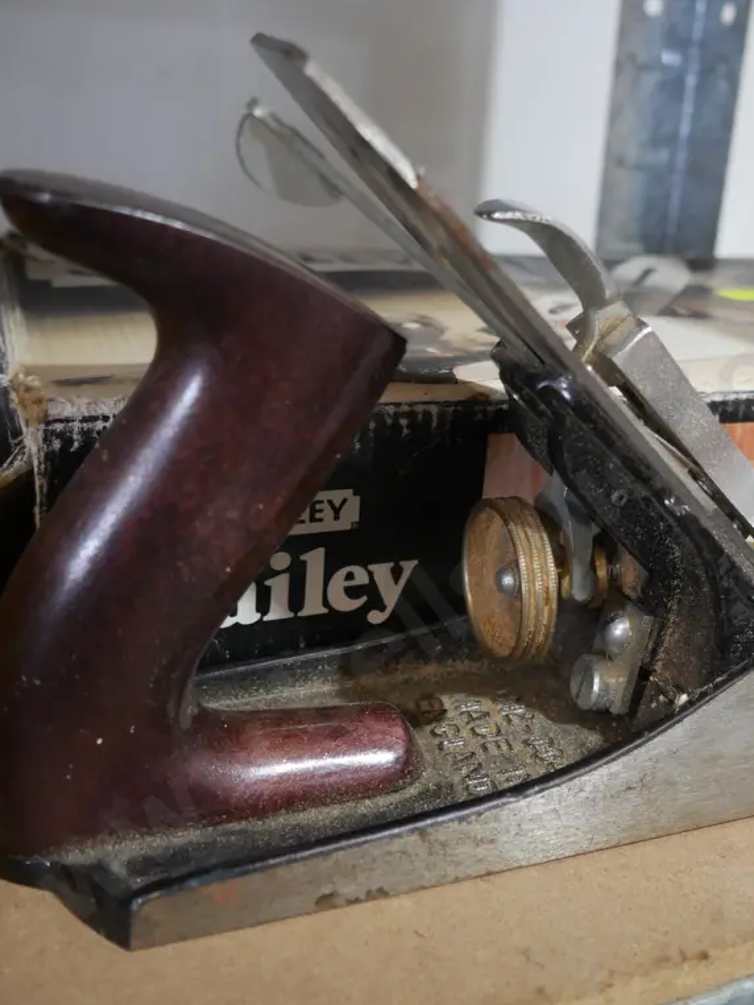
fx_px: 1248
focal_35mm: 43
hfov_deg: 32.8
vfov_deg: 43.8
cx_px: 591
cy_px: 501
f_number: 3.6
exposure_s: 1/60
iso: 800
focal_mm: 16
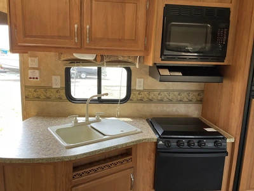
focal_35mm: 29
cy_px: 96
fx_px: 213
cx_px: 127
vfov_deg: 48.2
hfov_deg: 61.7
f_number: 1.8
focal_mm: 3
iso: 40
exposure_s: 1/122
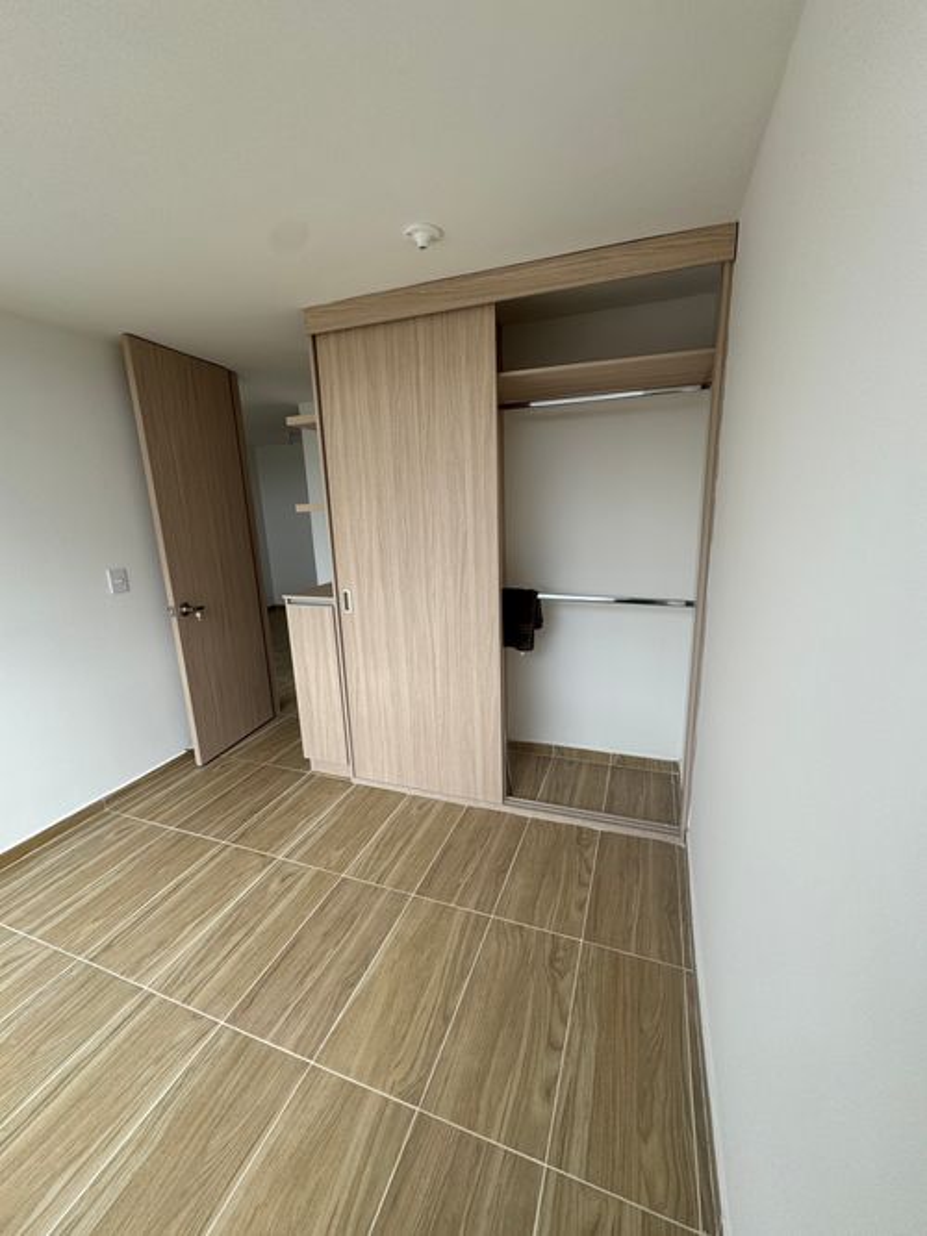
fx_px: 500
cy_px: 618
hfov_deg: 85.7
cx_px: 464
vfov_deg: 102.1
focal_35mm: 14
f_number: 2.2
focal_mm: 2.22
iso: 40
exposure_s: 1/371
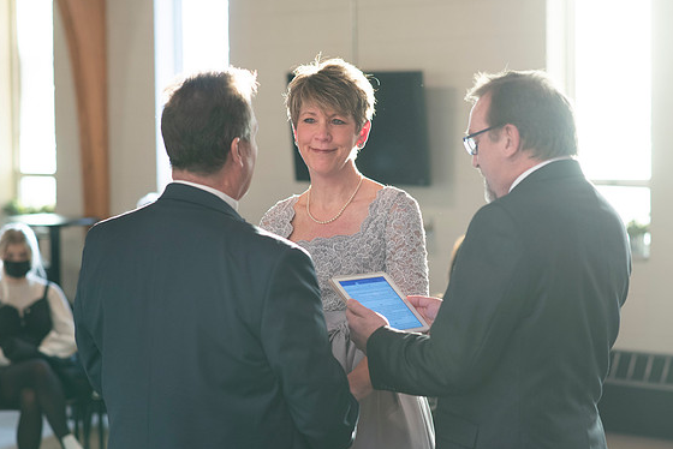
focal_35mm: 94
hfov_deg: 21.7
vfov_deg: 14.6
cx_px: 357
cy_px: 227
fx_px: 1758
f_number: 2.8
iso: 500
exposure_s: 1/100
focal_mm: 85
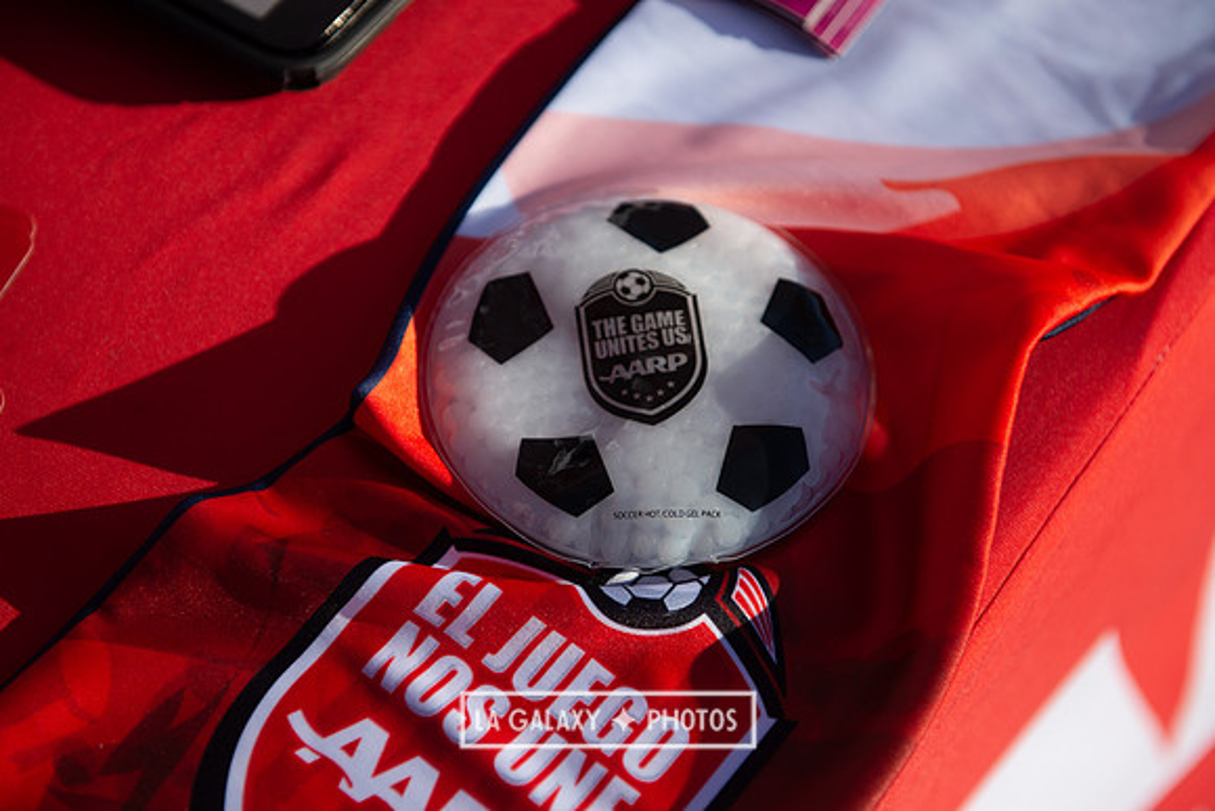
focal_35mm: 70
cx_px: 608
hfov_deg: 28.8
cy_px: 406
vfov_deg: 19.5
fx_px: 2363
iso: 200
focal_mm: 70
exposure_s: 1/2500
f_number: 4
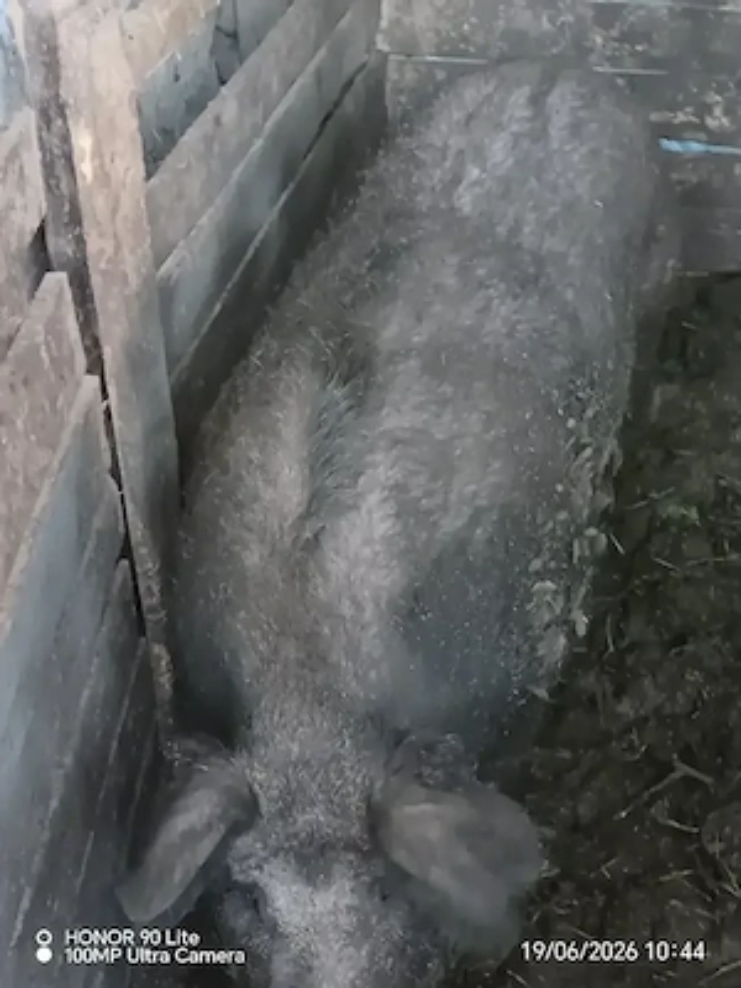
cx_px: 370
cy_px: 494
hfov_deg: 27.0
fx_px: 1541
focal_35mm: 54
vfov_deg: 35.5
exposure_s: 1/25.1
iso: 1664
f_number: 1.9
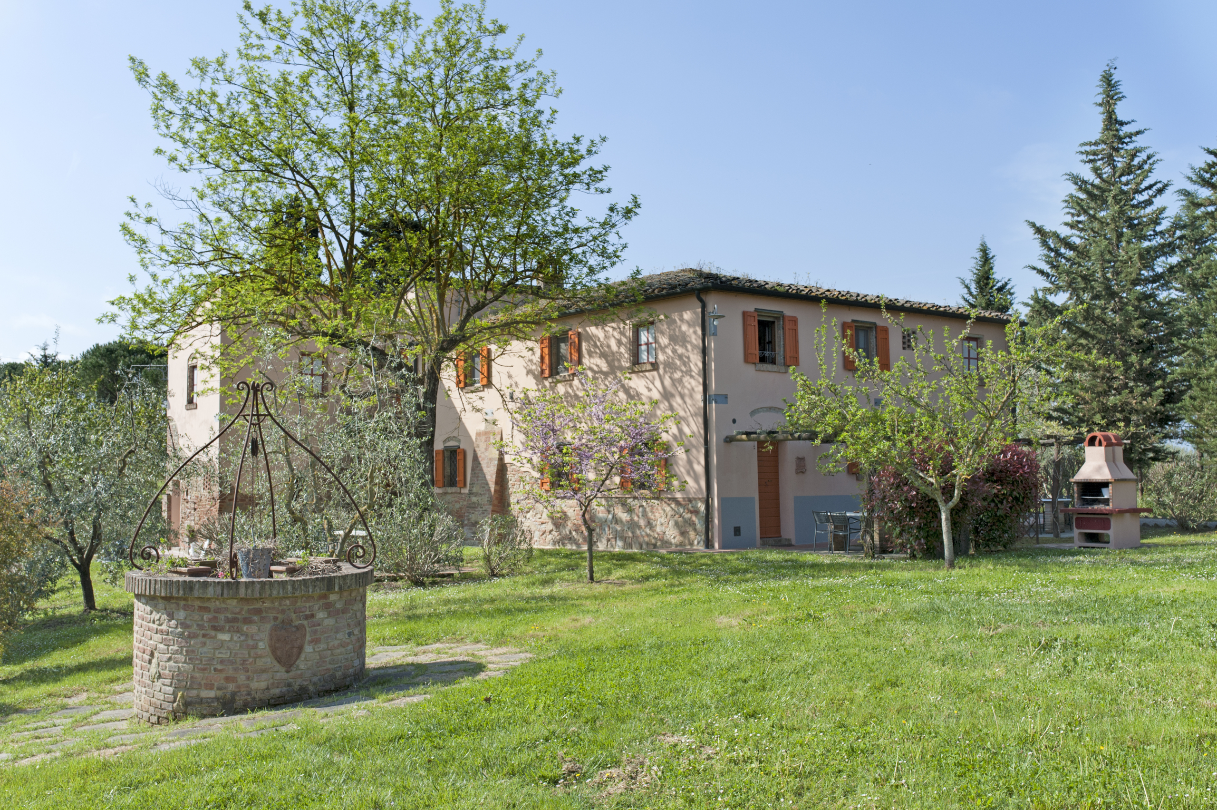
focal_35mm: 35
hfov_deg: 54.5
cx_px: 608
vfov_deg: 37.8
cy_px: 405
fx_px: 1182
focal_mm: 35
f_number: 11
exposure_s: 1/320
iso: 220
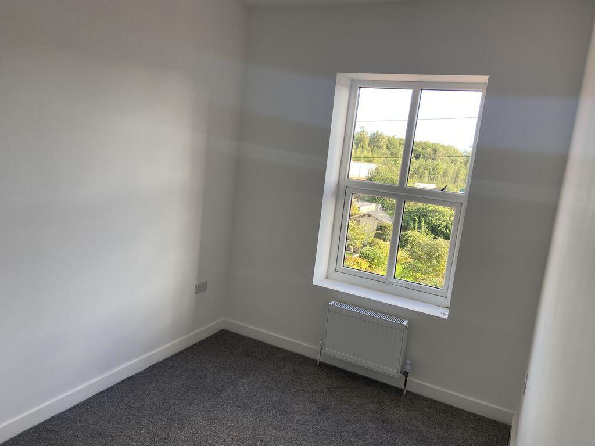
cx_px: 298
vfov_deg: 53.1
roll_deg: -6.3
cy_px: 223
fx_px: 447
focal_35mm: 26
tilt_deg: -10.0
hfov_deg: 67.3
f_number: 1.8
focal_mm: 4.25
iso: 40
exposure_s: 1/122
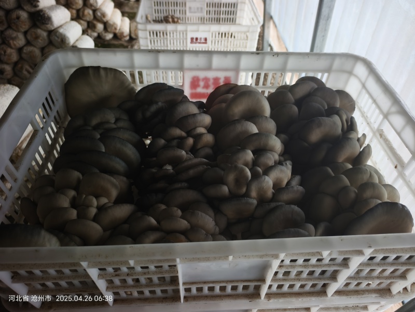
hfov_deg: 73.9
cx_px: 208
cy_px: 156
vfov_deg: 58.9
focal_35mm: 23
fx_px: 276
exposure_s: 1/100
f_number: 1.57
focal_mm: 5.6
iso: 205
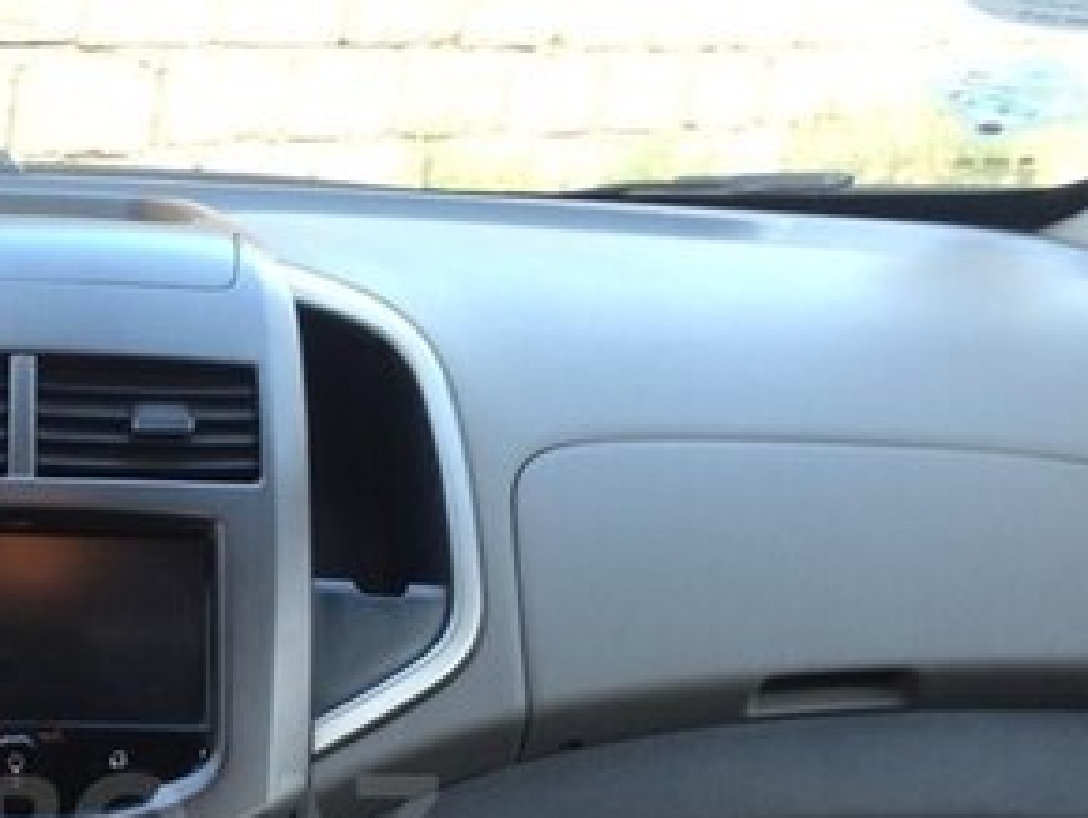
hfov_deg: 25.0
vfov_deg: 19.1
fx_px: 2359
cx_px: 56
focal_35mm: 75
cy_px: 831
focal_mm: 4.12
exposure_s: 1/20
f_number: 2.4
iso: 64
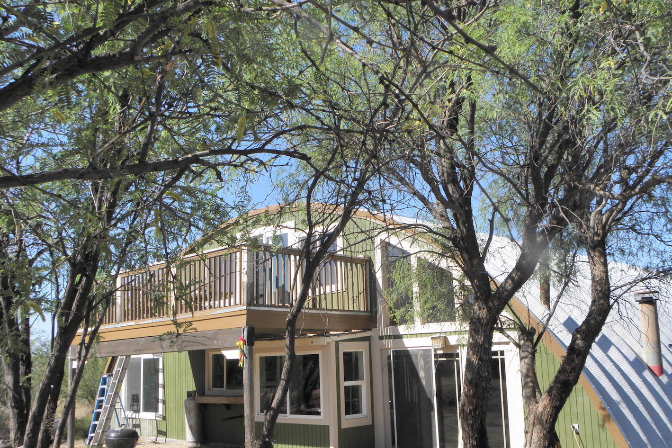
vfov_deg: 35.0
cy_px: 236
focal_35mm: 38
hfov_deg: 50.7
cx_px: 339
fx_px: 709
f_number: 5.6
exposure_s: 1/200
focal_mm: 6.44
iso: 64
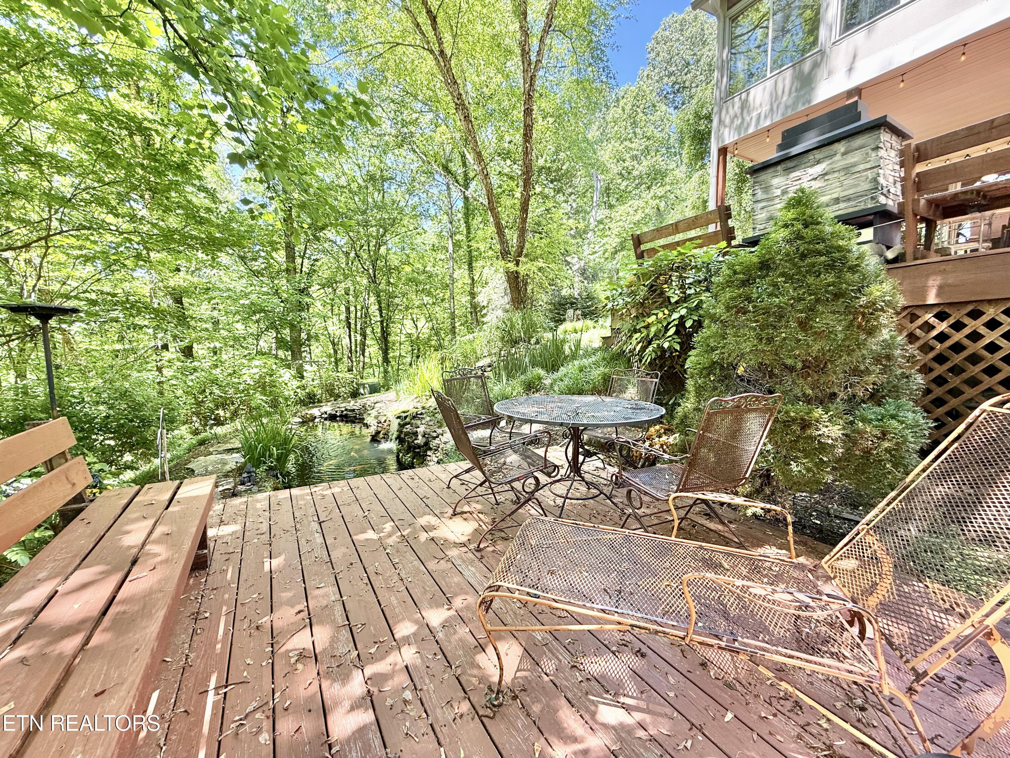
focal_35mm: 14
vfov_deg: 85.7
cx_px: 505
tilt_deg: -3.6
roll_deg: +0.4
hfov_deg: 102.1
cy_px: 379
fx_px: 408
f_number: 2.2
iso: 80
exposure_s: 1/99
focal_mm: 2.22
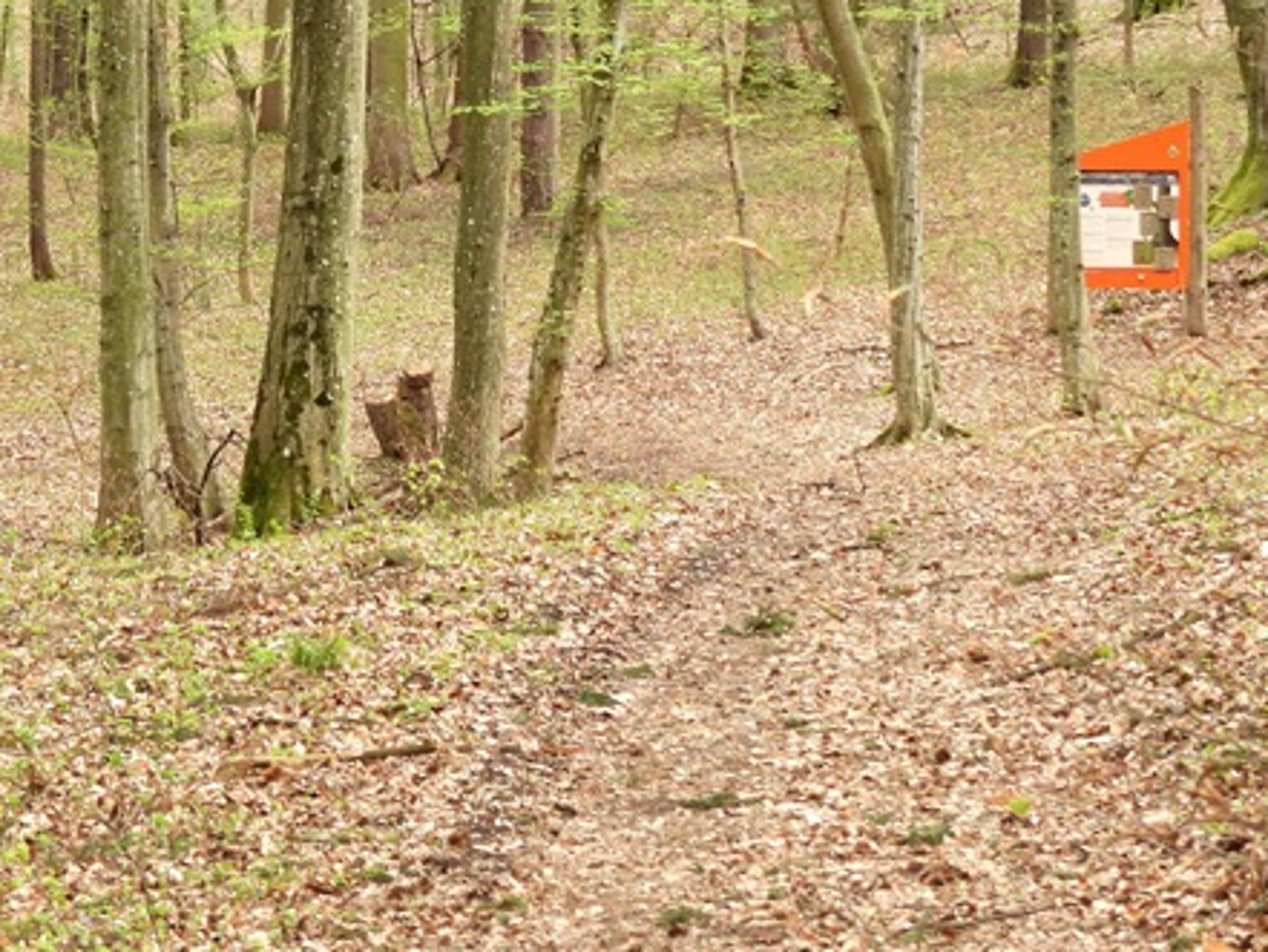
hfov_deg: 15.5
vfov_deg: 11.6
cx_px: 403
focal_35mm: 127
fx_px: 4653
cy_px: 109
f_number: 3.5
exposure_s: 1/100
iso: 100
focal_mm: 12.5
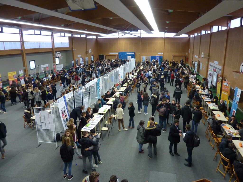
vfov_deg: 54.9
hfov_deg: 69.4
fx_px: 175
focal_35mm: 25
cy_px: 91
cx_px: 122
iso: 250
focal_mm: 4.1
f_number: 3.3
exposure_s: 1/30
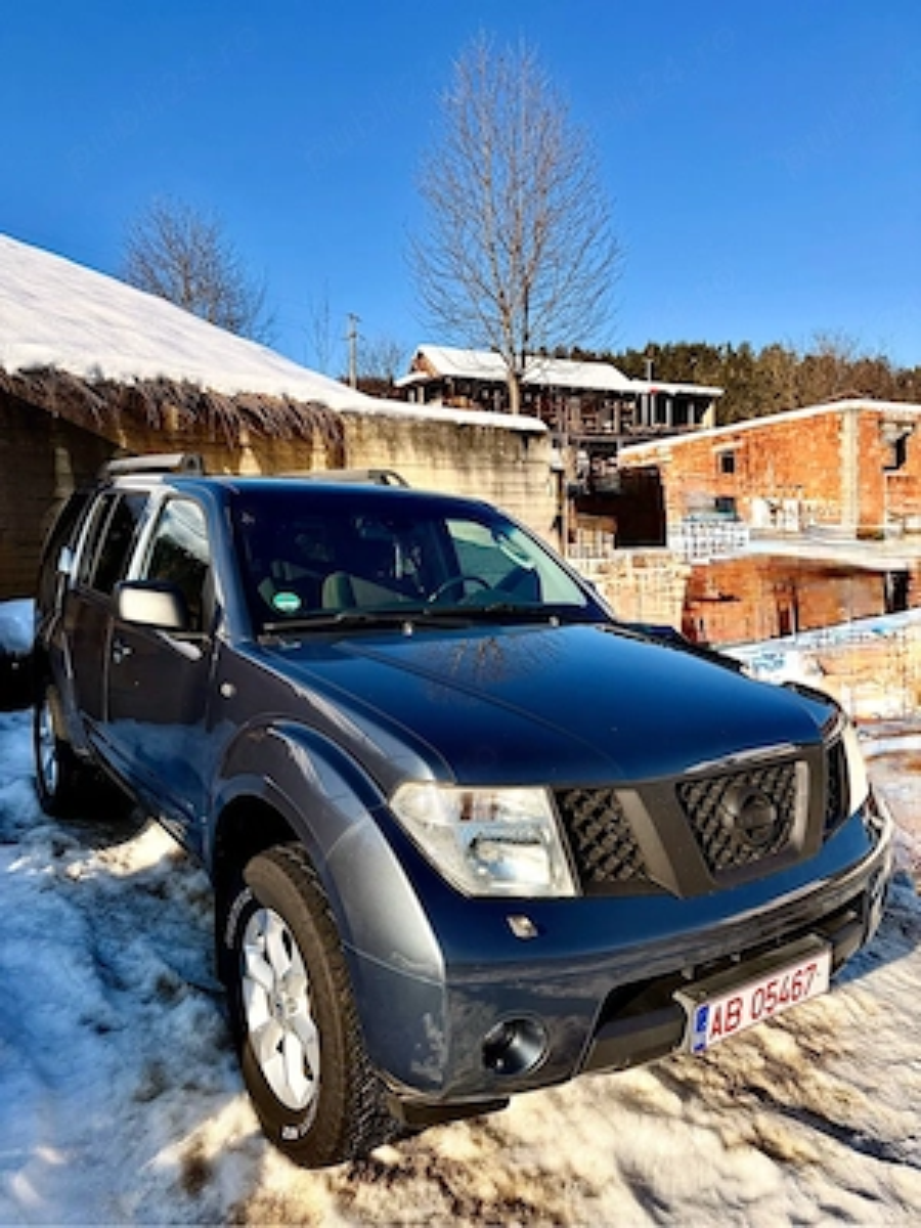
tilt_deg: -2.7
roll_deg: +1.9
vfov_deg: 71.6
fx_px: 851
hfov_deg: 56.8
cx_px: 460
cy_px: 614
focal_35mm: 24
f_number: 1.78
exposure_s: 1/4975
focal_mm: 6.76
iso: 100
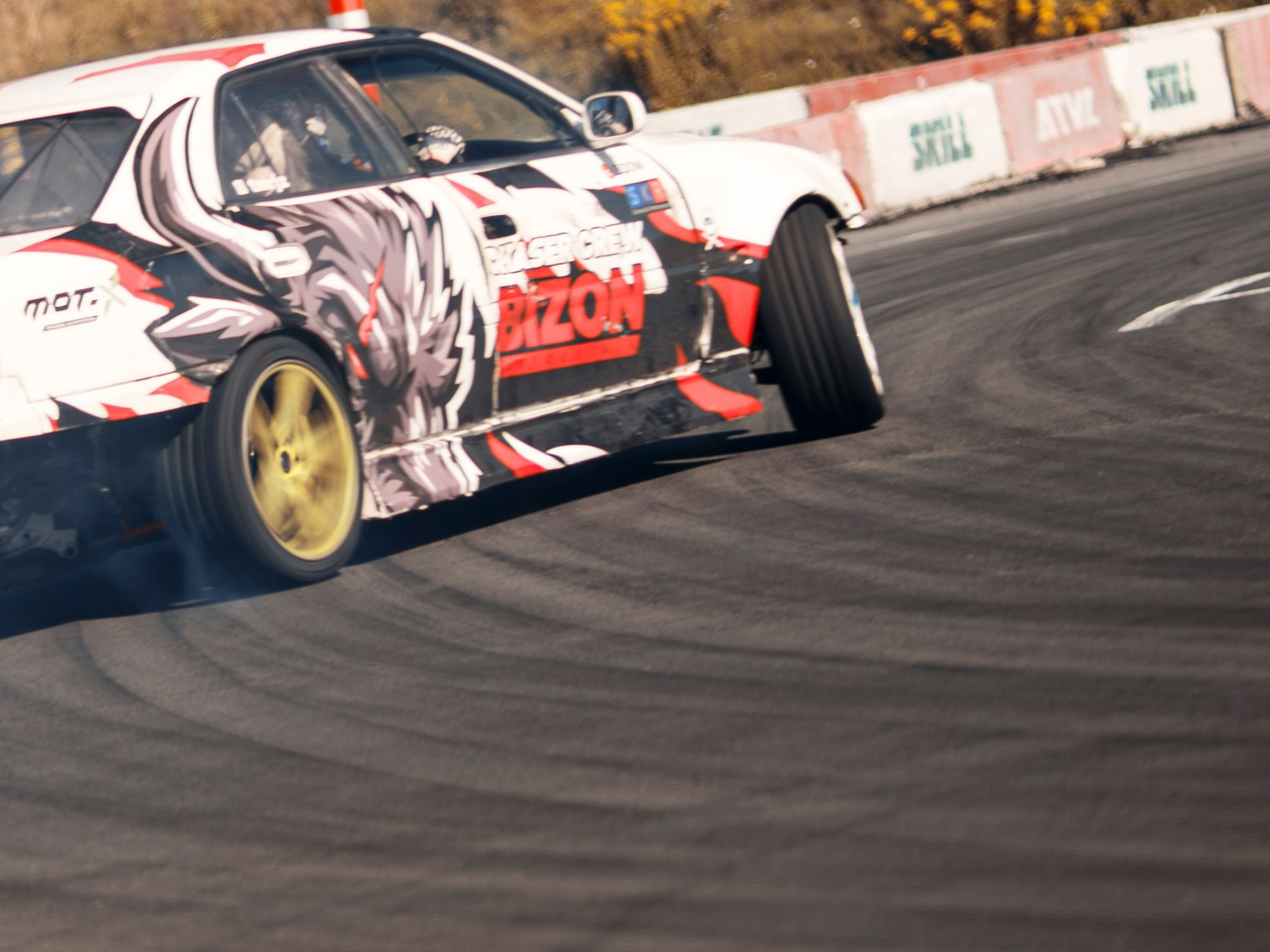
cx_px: 183
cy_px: 308
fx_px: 8402
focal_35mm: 229
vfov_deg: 6.5
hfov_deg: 8.6
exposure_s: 1/125
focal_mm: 85
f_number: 1.8
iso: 100
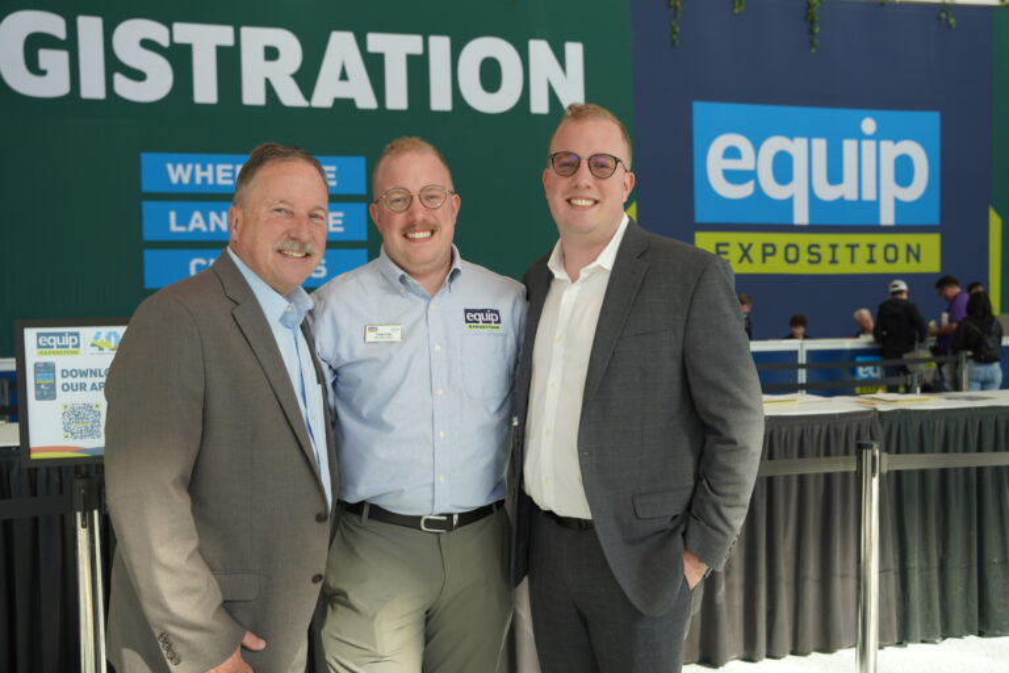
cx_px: 504
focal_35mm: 34
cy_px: 336
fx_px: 964
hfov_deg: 55.2
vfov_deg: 38.5
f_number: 4
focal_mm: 34.4
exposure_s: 1/160
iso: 200
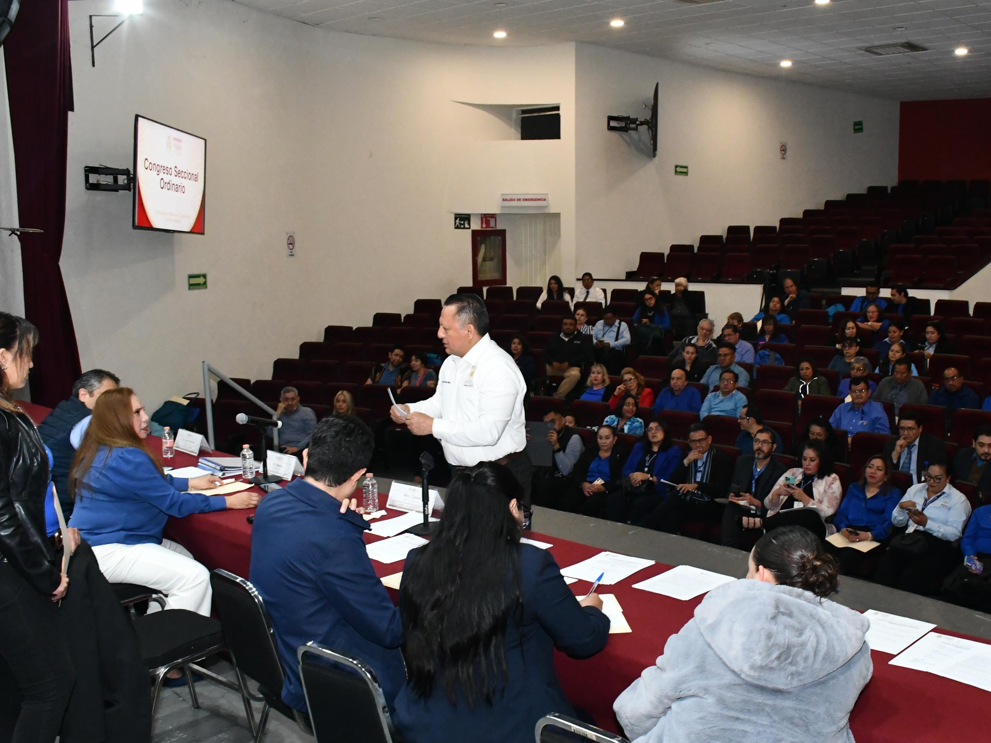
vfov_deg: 41.7
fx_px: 973
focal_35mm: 34
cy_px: 421
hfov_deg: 53.7
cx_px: 584
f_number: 8
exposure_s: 1/60
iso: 4000
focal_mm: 18
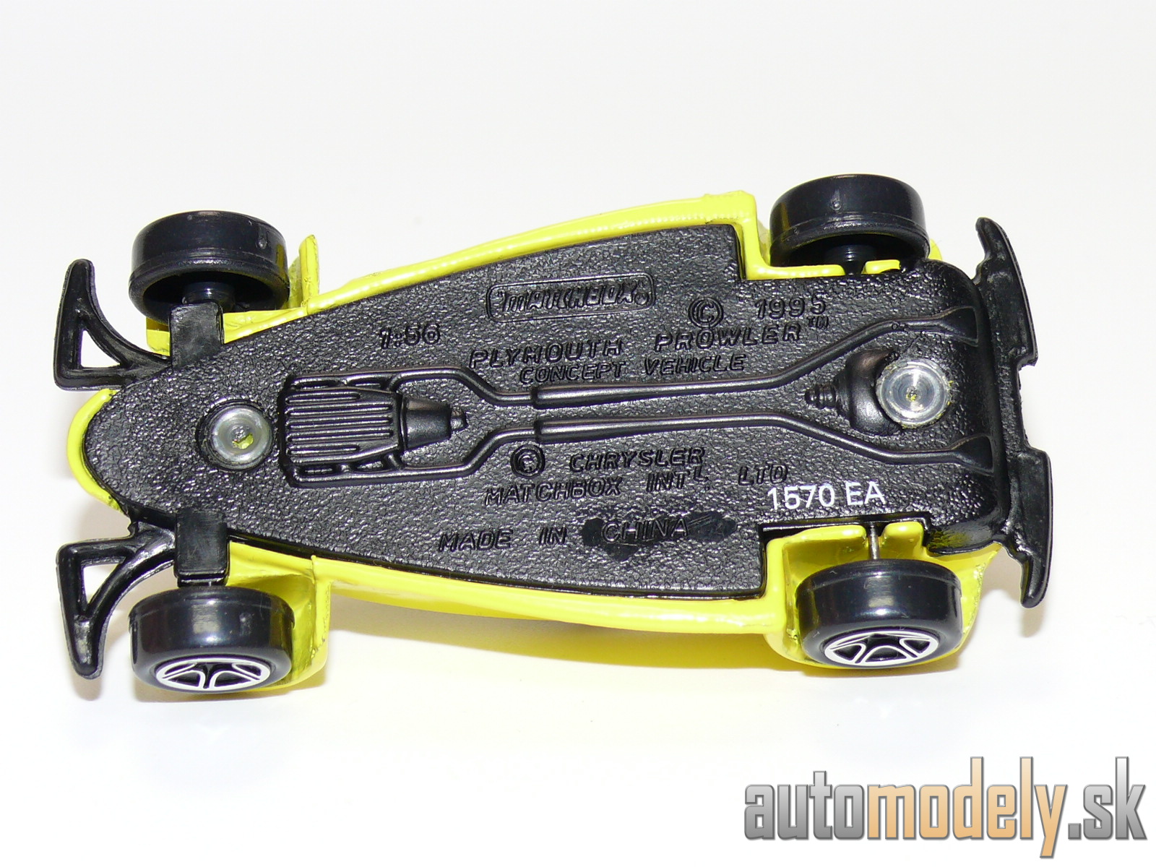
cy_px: 434
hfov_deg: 19.1
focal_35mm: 103
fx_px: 3440
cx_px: 578
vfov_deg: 14.4
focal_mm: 13.6
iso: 100
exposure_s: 1/30
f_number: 4
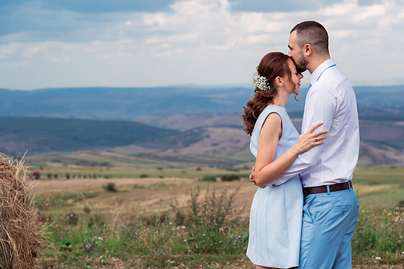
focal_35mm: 86
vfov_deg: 15.9
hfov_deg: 23.7
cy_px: 141
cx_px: 207
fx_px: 965
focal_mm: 75
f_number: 4.5
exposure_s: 1/640
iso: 250
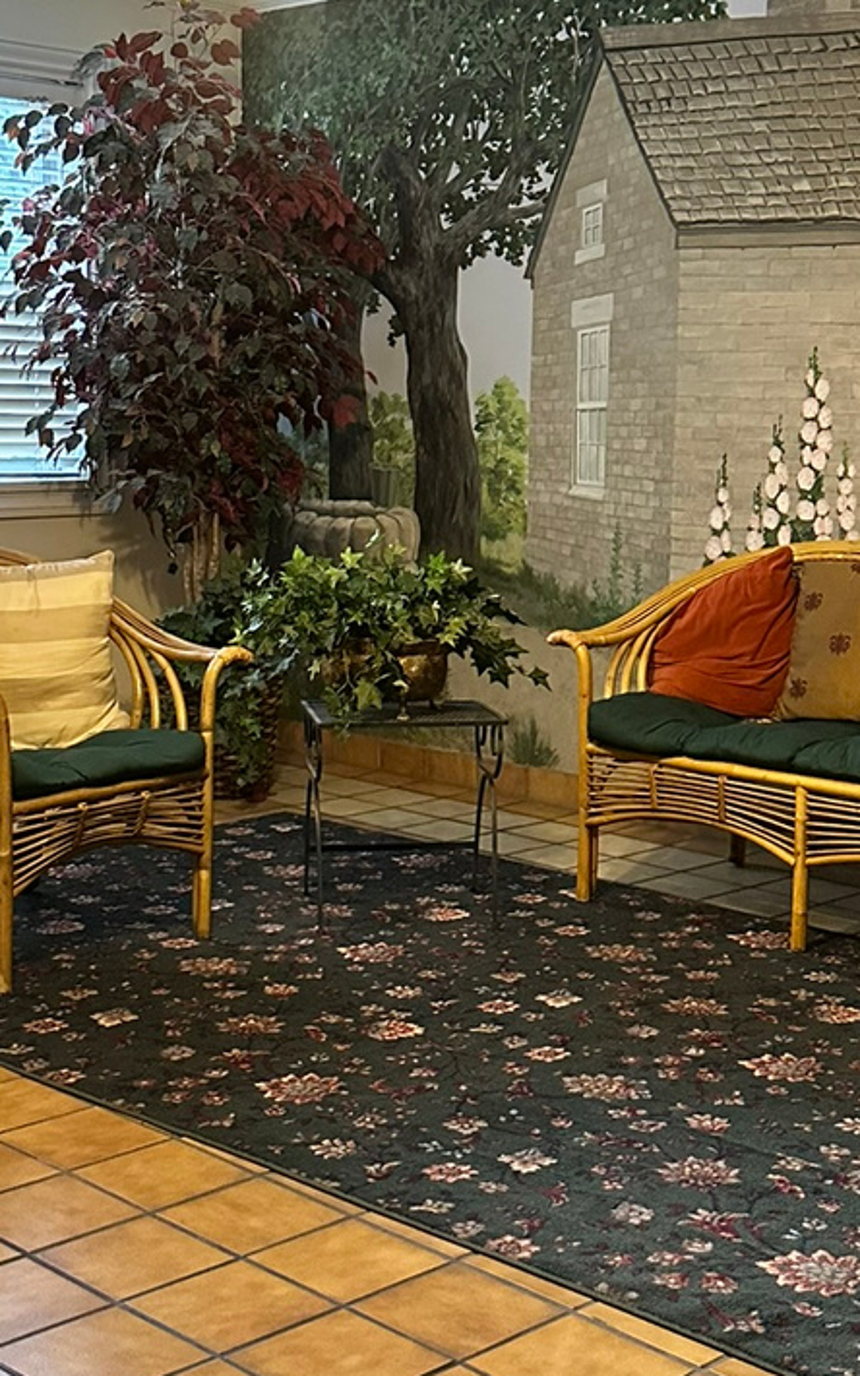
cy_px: 605
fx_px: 2062
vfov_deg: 36.8
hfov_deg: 23.6
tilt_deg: -4.6
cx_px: 403
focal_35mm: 55
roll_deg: -1.7
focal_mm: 6.86
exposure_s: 1/60
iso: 800
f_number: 1.78
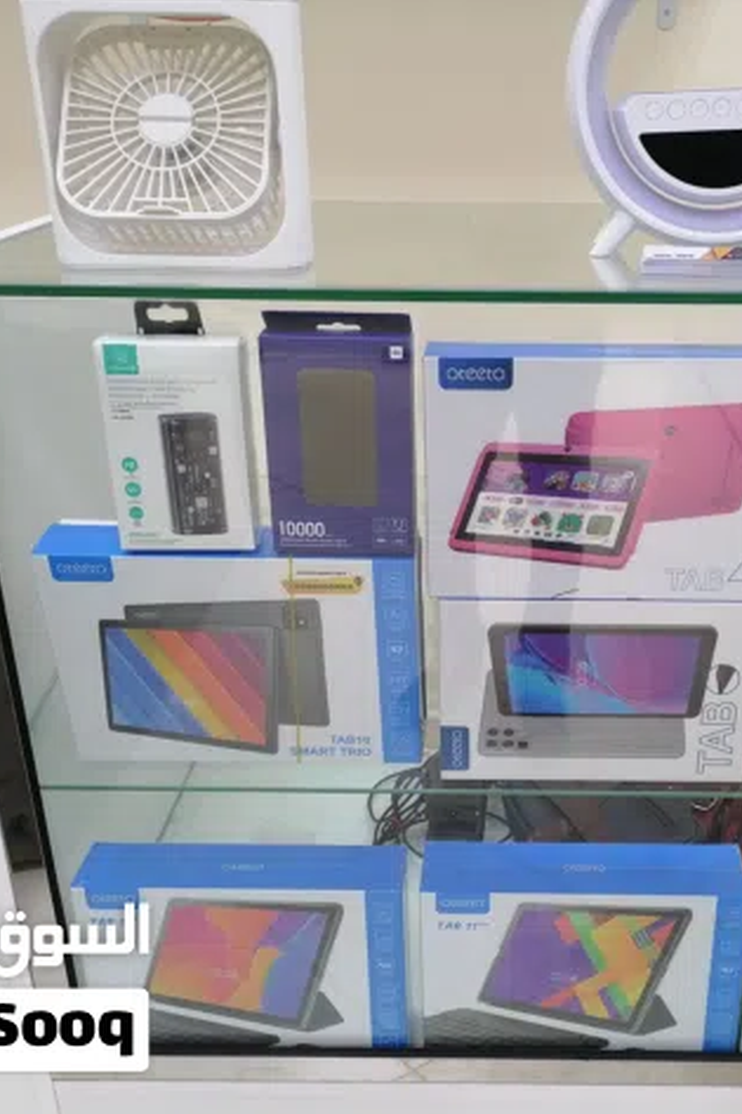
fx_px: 1176
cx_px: 504
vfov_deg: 50.7
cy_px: 563
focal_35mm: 38
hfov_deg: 34.6
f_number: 1.8
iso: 64
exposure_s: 1/50
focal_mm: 5.3
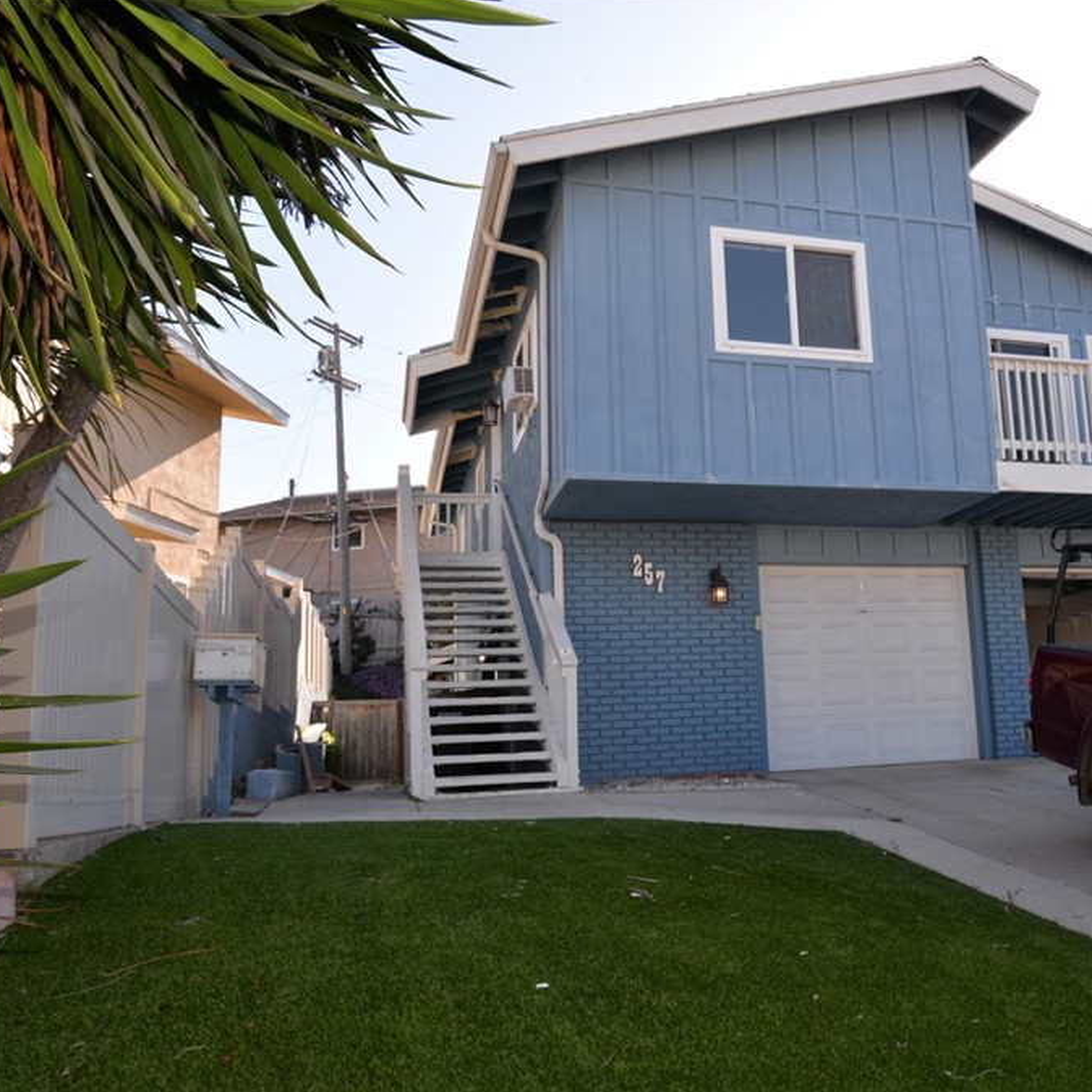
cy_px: 545
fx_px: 1106
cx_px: 731
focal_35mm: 31
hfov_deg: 51.5
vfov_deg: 52.5
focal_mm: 24
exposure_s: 1/200
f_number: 11
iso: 400
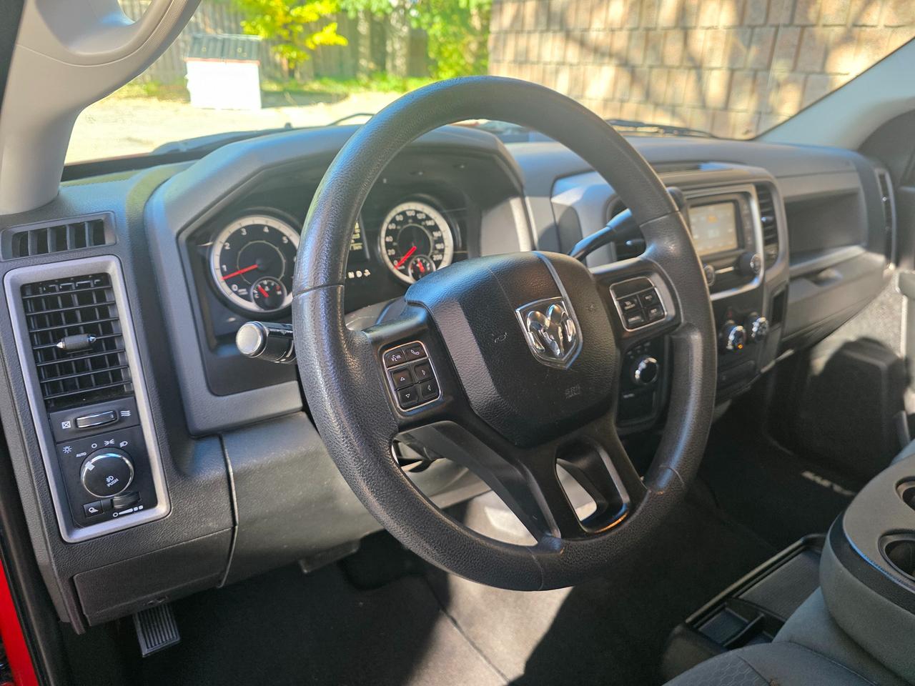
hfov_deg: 73.9
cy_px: 343
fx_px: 608
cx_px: 458
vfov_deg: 58.9
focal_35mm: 23
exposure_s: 1/180
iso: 160
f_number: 1.7
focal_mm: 6.3
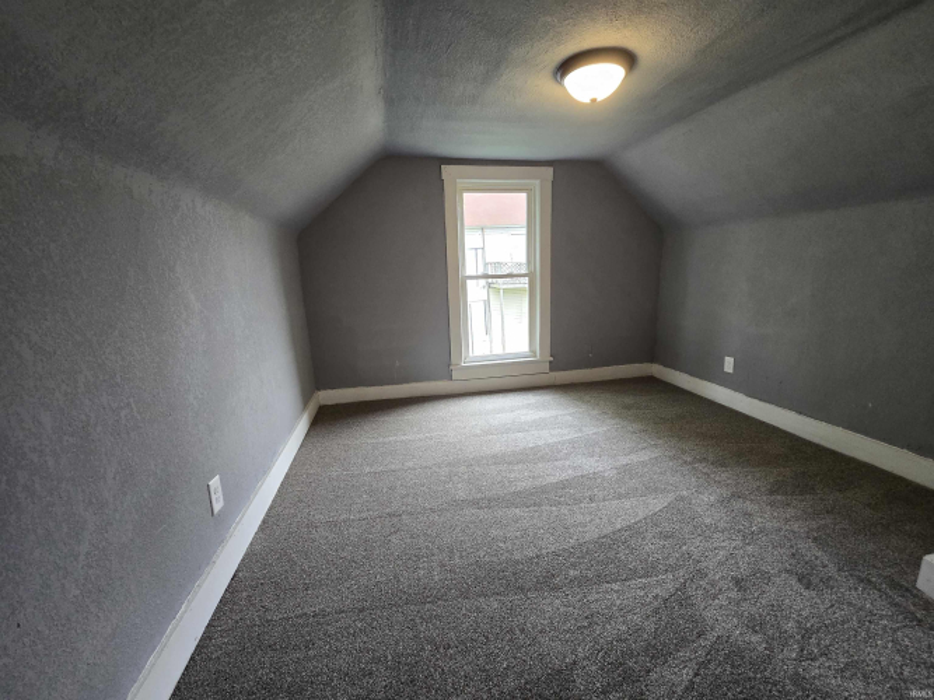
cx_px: 467
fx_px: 351
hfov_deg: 106.2
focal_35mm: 13
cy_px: 350
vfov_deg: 89.9
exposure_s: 1/60
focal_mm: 2.2
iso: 250
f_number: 2.2
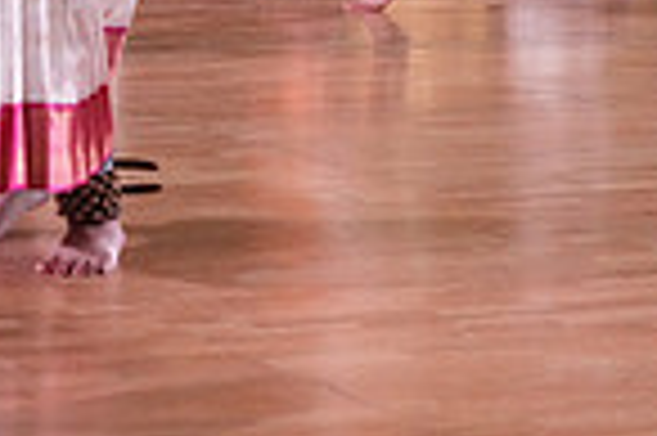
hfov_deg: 12.3
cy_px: -205
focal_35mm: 167
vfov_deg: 8.0
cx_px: 158
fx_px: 3044
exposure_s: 1/320
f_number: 5.6
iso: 5000
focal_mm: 42
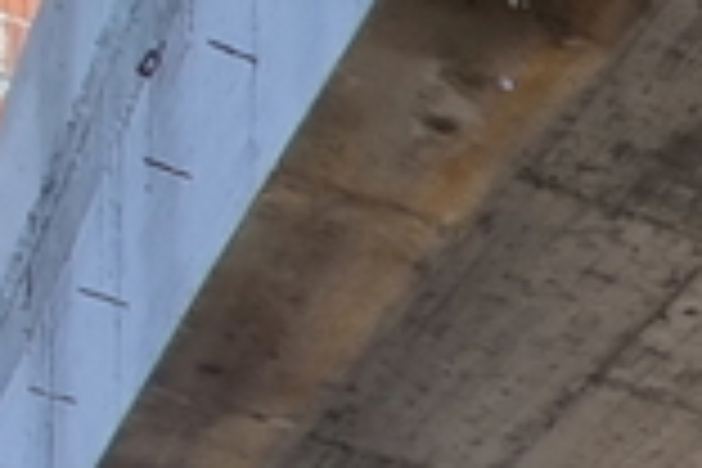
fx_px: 2028
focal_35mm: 104
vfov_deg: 10.3
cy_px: 1318
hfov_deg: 11.2
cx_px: 2146
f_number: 2.2
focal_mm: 2.2
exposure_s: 1/400
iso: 50
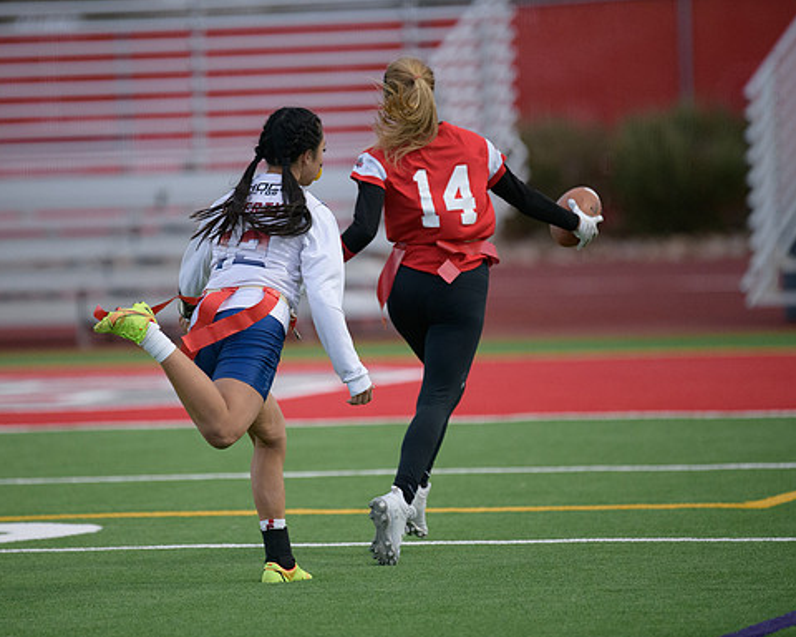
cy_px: 319
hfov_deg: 5.7
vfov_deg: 4.6
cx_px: 342
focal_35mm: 340
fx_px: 8010
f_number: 2.8
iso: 3200
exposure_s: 1/3200
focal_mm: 300
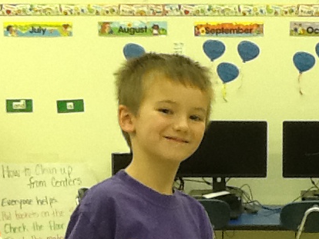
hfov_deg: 19.0
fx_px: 941
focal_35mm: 102
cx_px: 275
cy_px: 217
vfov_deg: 14.4
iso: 100
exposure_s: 1/30
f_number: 2.4
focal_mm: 2.03
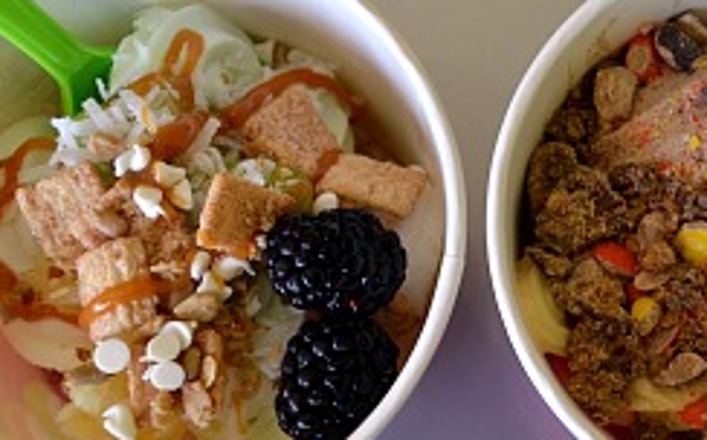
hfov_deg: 29.6
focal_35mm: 69
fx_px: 1328
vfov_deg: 18.8
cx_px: 478
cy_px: 204
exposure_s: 1/60
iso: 400
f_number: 4
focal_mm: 22
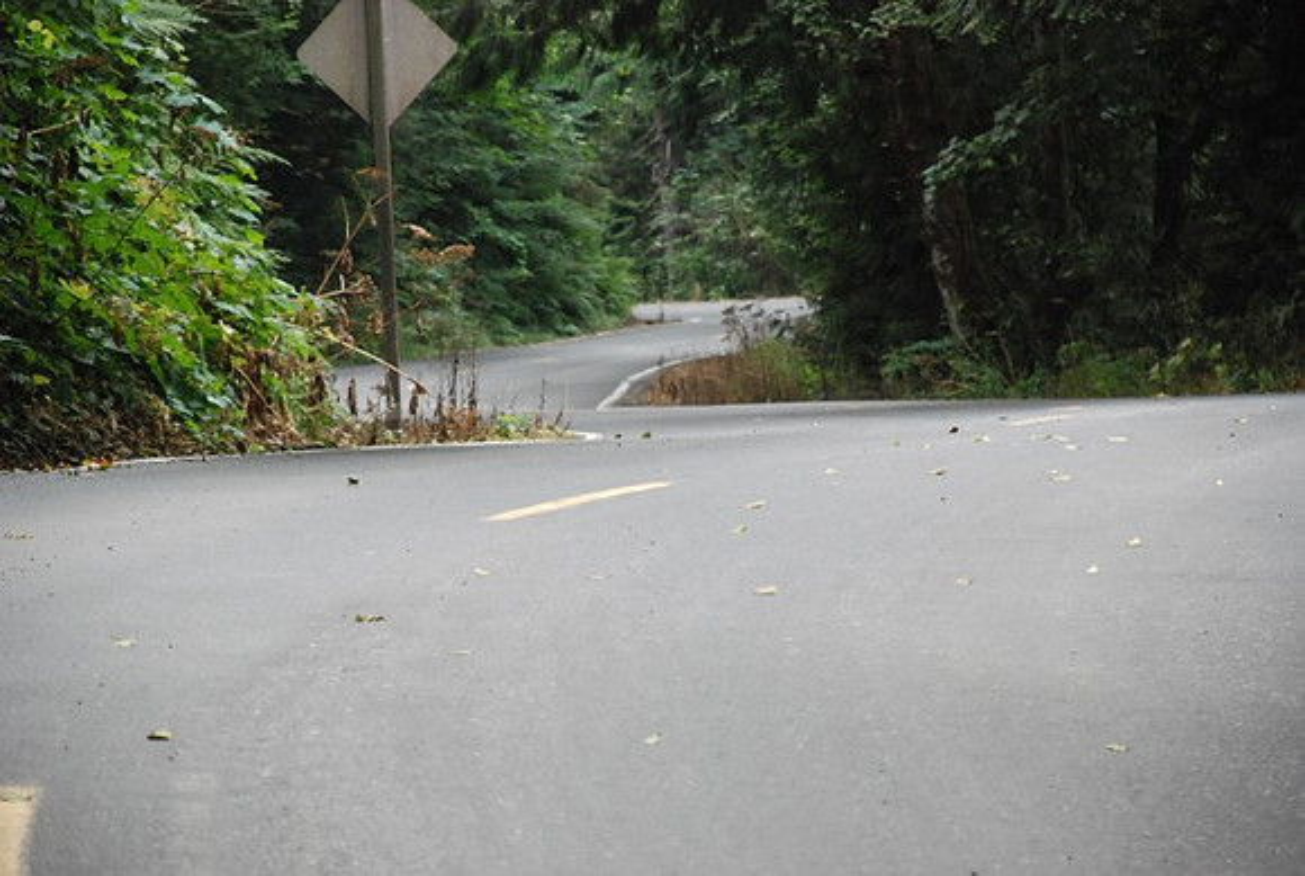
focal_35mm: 202
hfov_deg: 10.1
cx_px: 652
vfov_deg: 6.8
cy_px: 438
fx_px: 7354
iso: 1600
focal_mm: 135
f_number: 5.6
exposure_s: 1/200
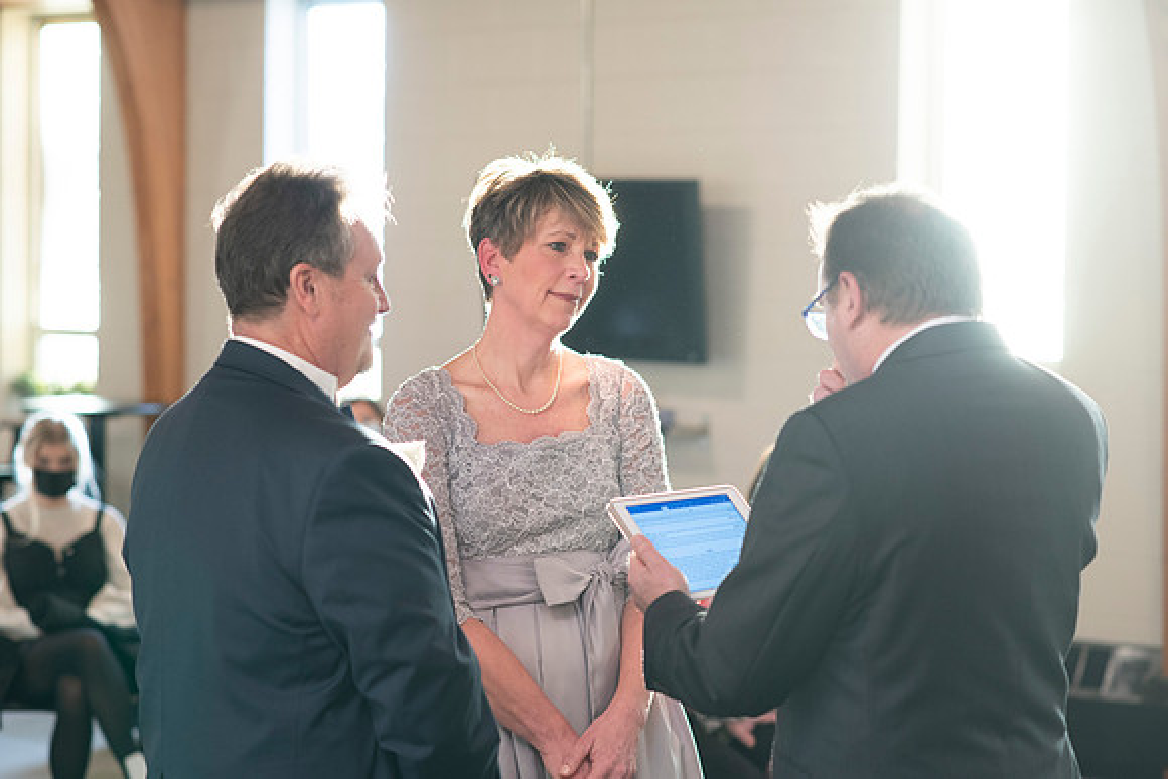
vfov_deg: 16.1
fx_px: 2758
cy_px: 390
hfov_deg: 23.9
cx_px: 584
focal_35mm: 85
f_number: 2.8
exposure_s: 1/100
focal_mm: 85
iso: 500
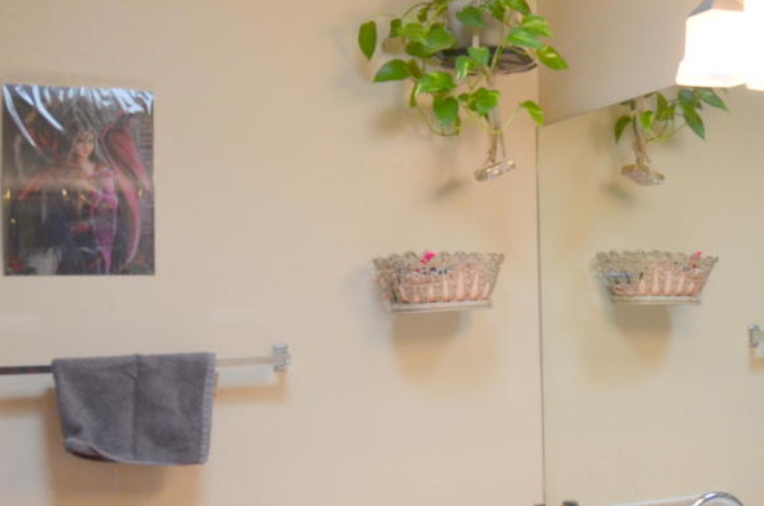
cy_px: 282
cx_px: 560
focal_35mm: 53
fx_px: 1123
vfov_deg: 25.4
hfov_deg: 36.8
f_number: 5
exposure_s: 1/100
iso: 400
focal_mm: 18
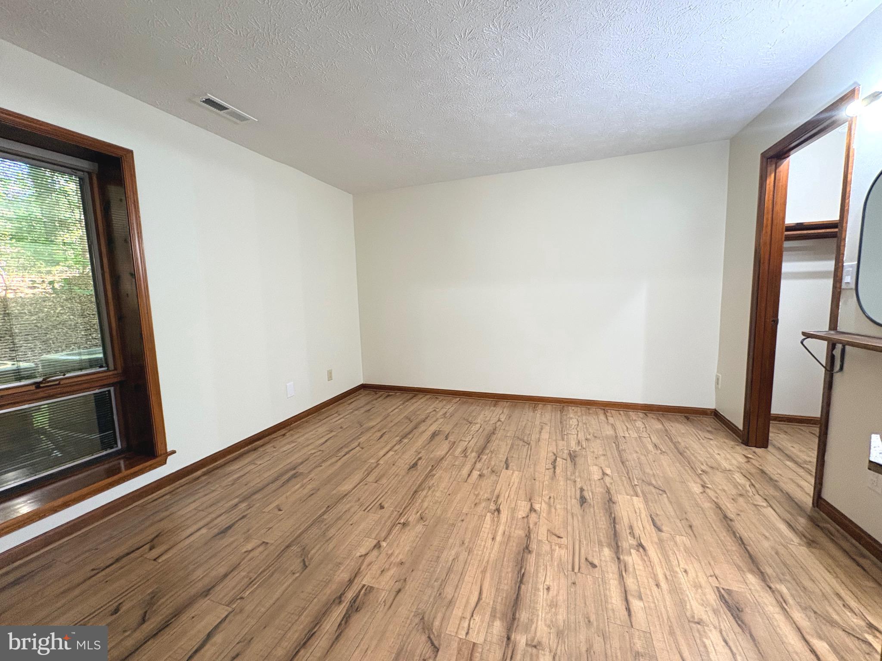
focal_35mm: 14
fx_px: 357
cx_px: 441
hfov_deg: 102.1
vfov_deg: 85.7
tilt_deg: -5.3
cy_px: 330
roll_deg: +1.8
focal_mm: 2.22
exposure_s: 1/60
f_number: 2.2
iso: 320
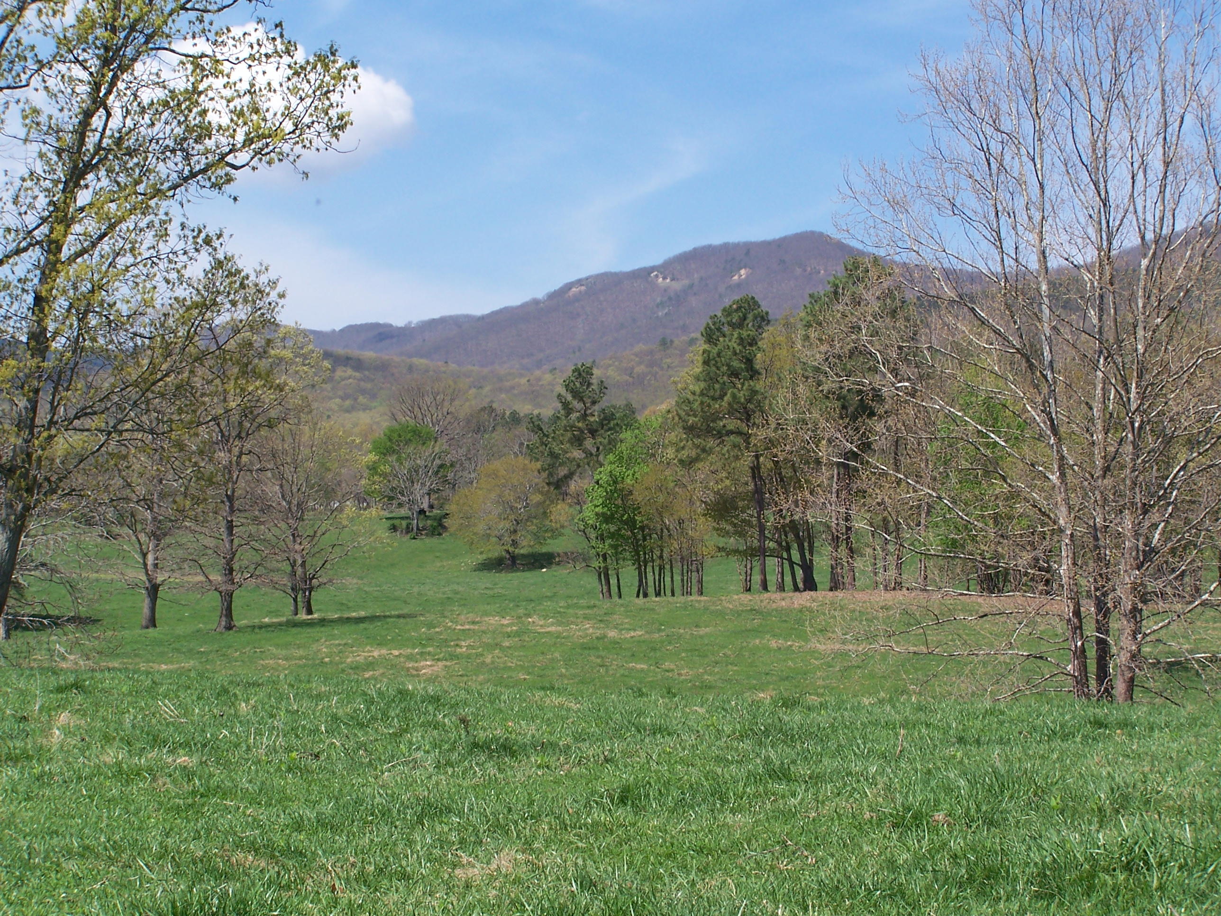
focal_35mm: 75
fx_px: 2645
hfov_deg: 26.0
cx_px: 610
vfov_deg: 19.6
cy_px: 458
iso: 80
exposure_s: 1/640
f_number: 4.5
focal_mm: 12.4
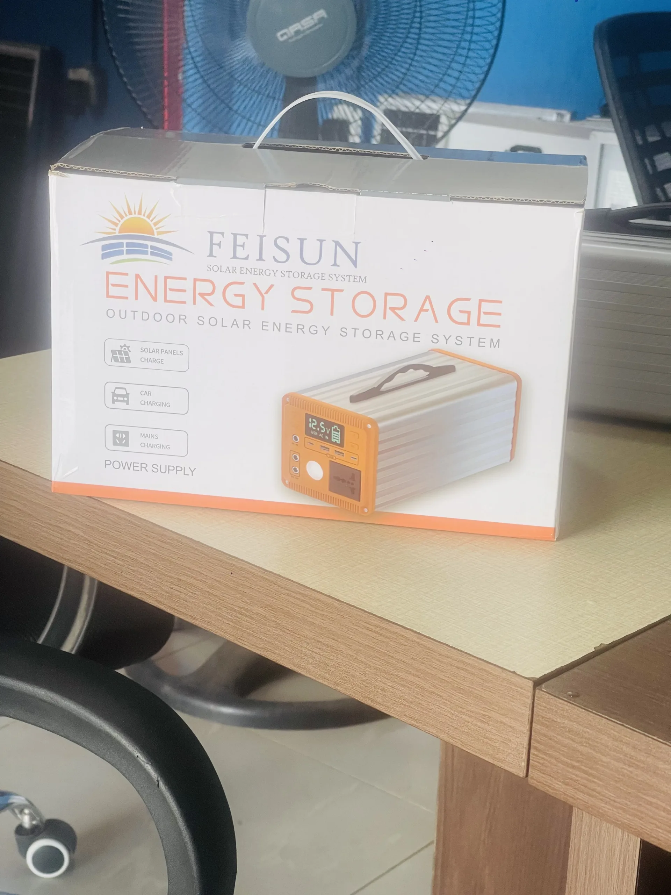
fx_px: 1654
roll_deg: -2.0
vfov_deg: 30.3
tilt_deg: -17.7
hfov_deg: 22.9
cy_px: 448
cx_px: 336
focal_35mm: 64
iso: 80
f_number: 2.2
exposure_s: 1/99
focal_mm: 7.5
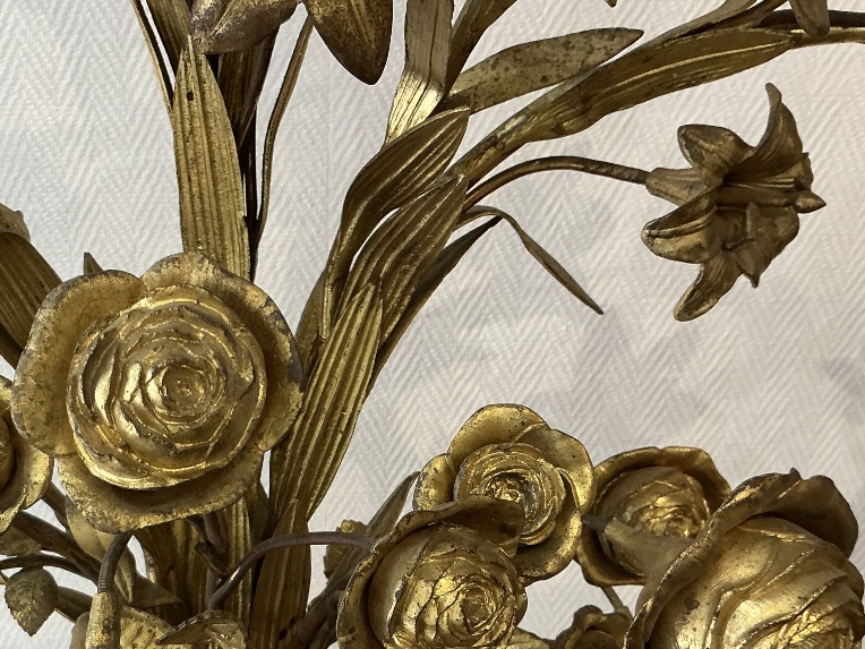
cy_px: 477
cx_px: 250
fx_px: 1099
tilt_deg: -24.9
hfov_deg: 42.0
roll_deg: +1.0
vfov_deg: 32.3
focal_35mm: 44
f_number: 1.8
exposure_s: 1/50
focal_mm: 3
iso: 80
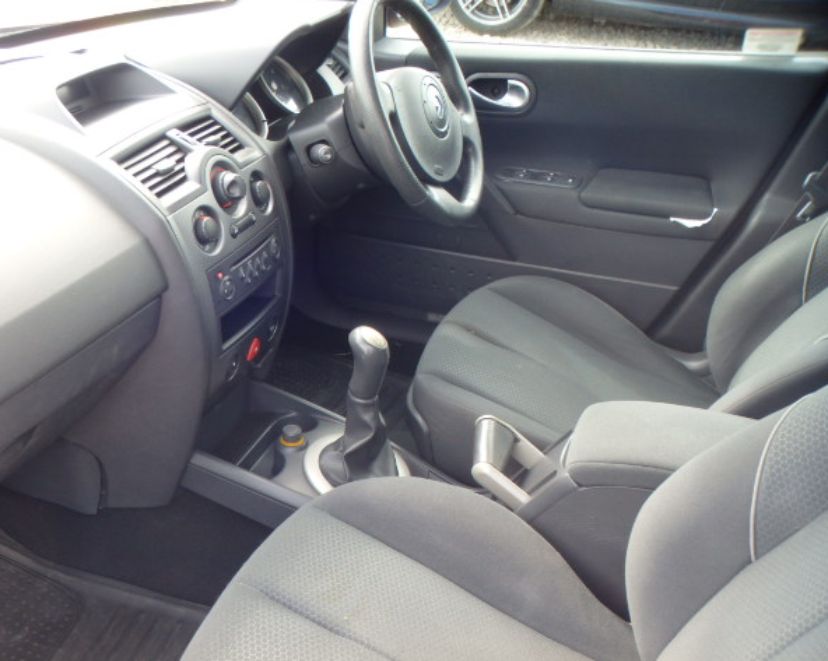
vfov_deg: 39.1
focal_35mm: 38
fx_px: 931
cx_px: 399
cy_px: 328
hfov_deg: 47.9
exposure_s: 1/50
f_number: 4.5
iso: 200
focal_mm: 6.4
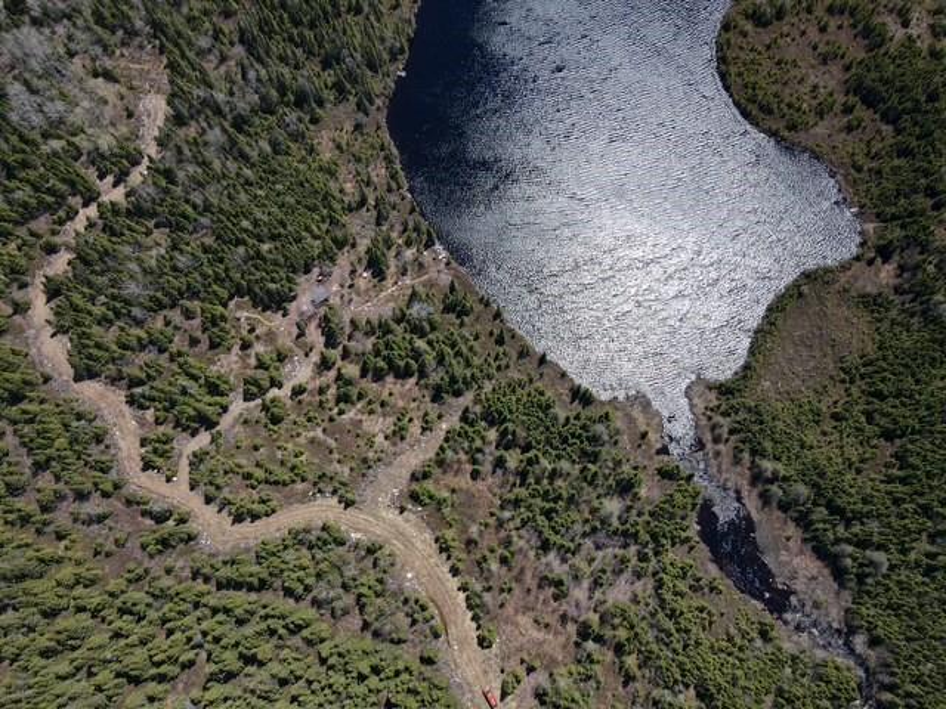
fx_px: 656
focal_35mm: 24
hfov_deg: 71.6
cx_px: 473
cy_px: 354
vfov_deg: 56.8
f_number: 2.8
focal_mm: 4.5
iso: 100
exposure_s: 1/350
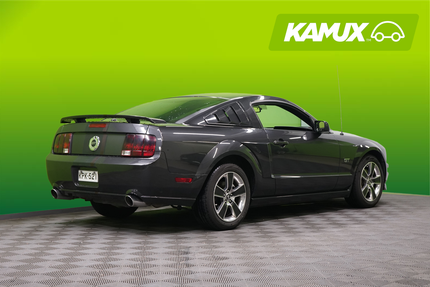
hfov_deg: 30.1
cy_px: 144
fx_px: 800
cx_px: 215
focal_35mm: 67
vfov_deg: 20.3
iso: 800
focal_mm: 67
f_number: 5.6
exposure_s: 1/50
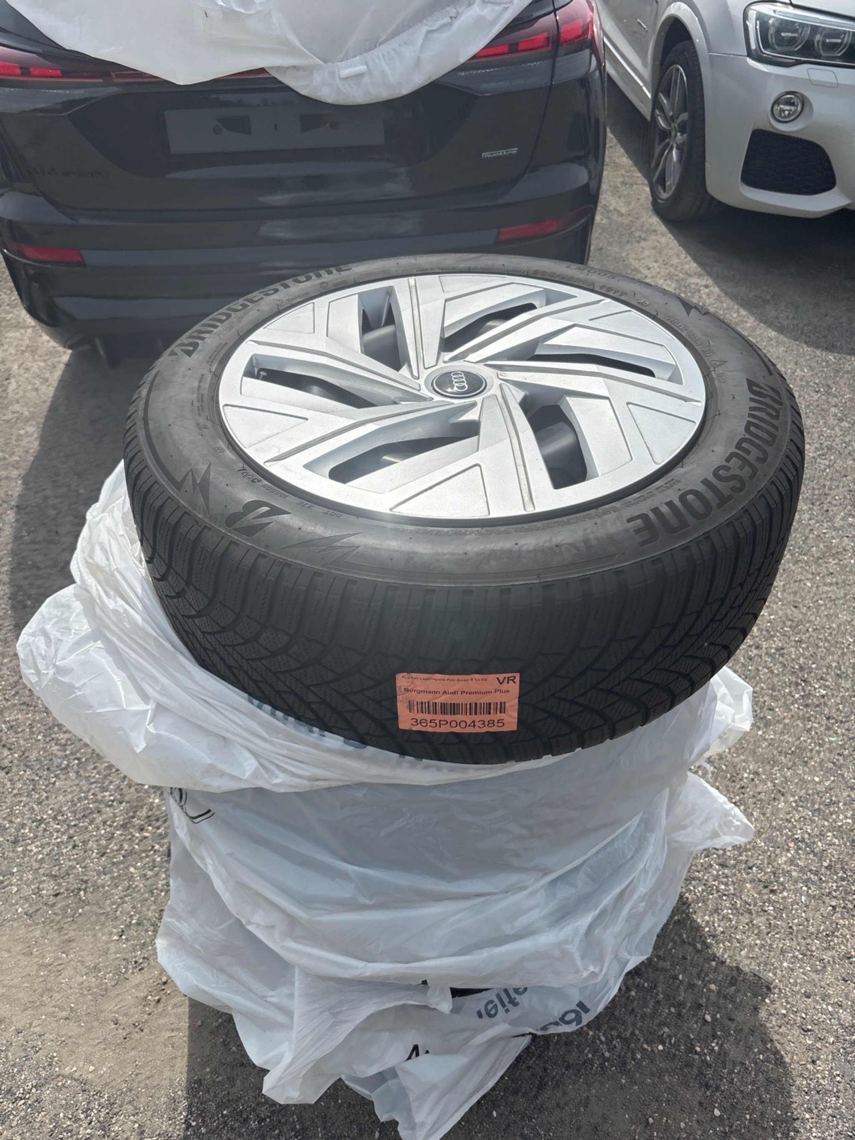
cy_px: 570
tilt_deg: -39.8
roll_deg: -2.7
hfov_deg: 53.1
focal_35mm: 26
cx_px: 428
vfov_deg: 67.3
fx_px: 856
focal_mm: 5.96
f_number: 1.6
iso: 50
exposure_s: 1/7194
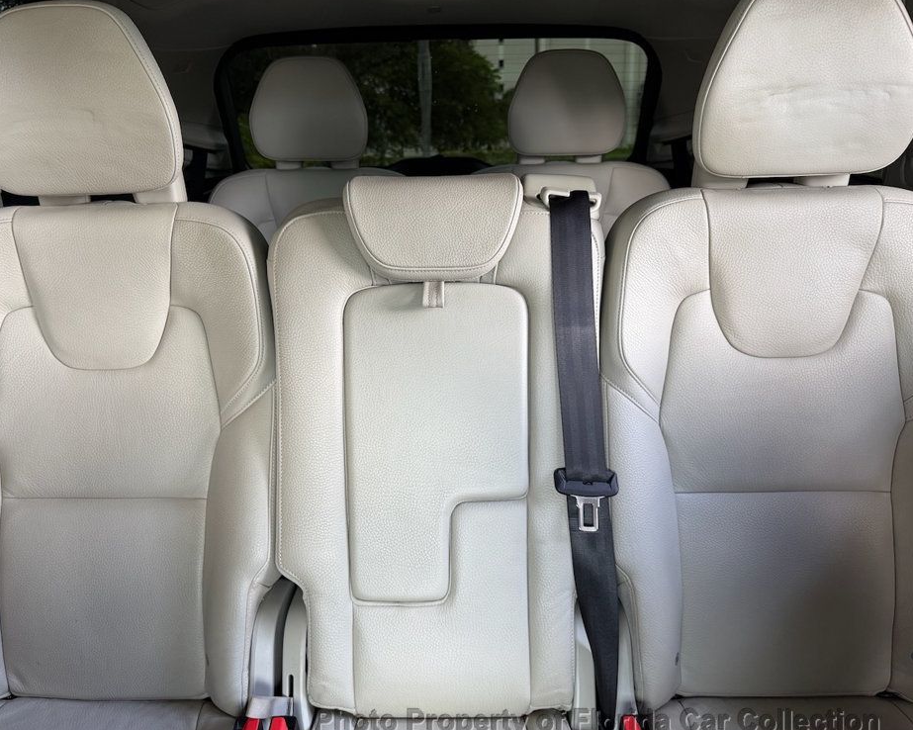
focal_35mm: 26
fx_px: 702
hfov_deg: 66.0
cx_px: 424
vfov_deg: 54.9
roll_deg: +2.5
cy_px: 375
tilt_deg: -16.2
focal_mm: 6.76
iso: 125
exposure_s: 1/121
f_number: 1.78
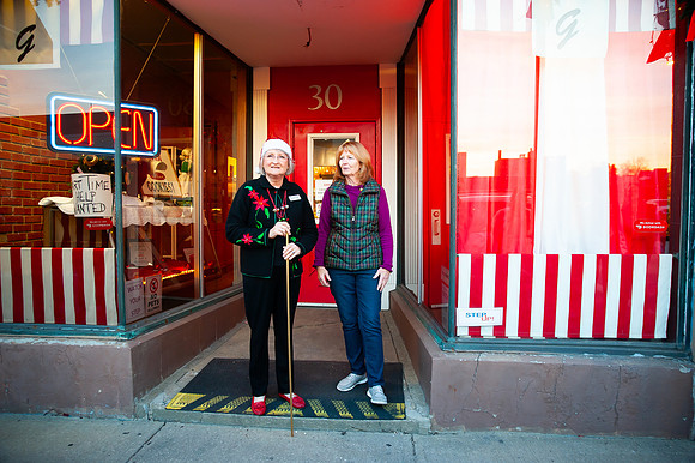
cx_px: 348
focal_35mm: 24
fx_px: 463
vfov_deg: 53.1
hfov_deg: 73.8
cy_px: 232
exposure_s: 1/125
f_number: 2.8
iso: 640
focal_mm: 24
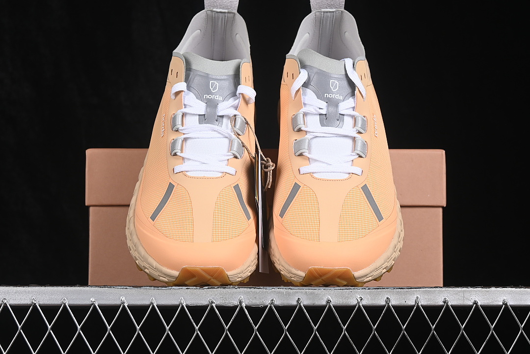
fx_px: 1104
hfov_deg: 27.0
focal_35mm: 75
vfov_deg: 18.2
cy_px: 177
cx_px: 265
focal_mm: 50
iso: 160
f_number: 8
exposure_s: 1/80
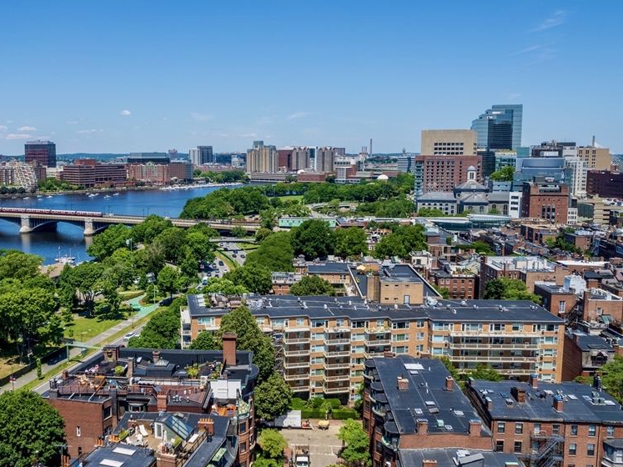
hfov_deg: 61.2
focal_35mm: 29
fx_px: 522
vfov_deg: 48.1
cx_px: 250
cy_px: 210
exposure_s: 1/3200
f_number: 2.8
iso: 110
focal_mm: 8.38
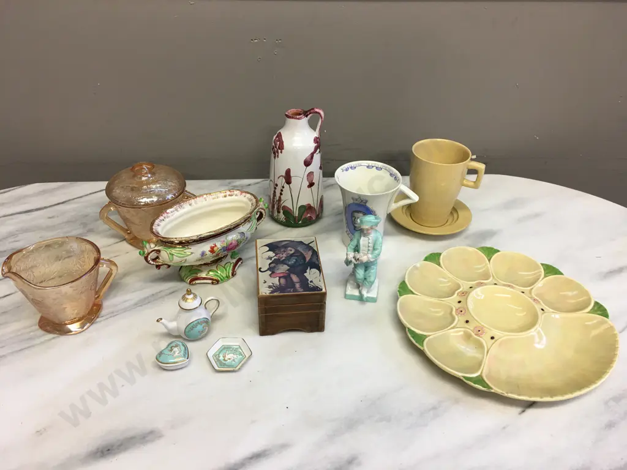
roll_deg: -2.3
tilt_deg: -34.4
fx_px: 525
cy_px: 235
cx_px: 314
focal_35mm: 29
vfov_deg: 48.2
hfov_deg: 61.7
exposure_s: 1/17
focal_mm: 4.15
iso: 32
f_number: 2.2
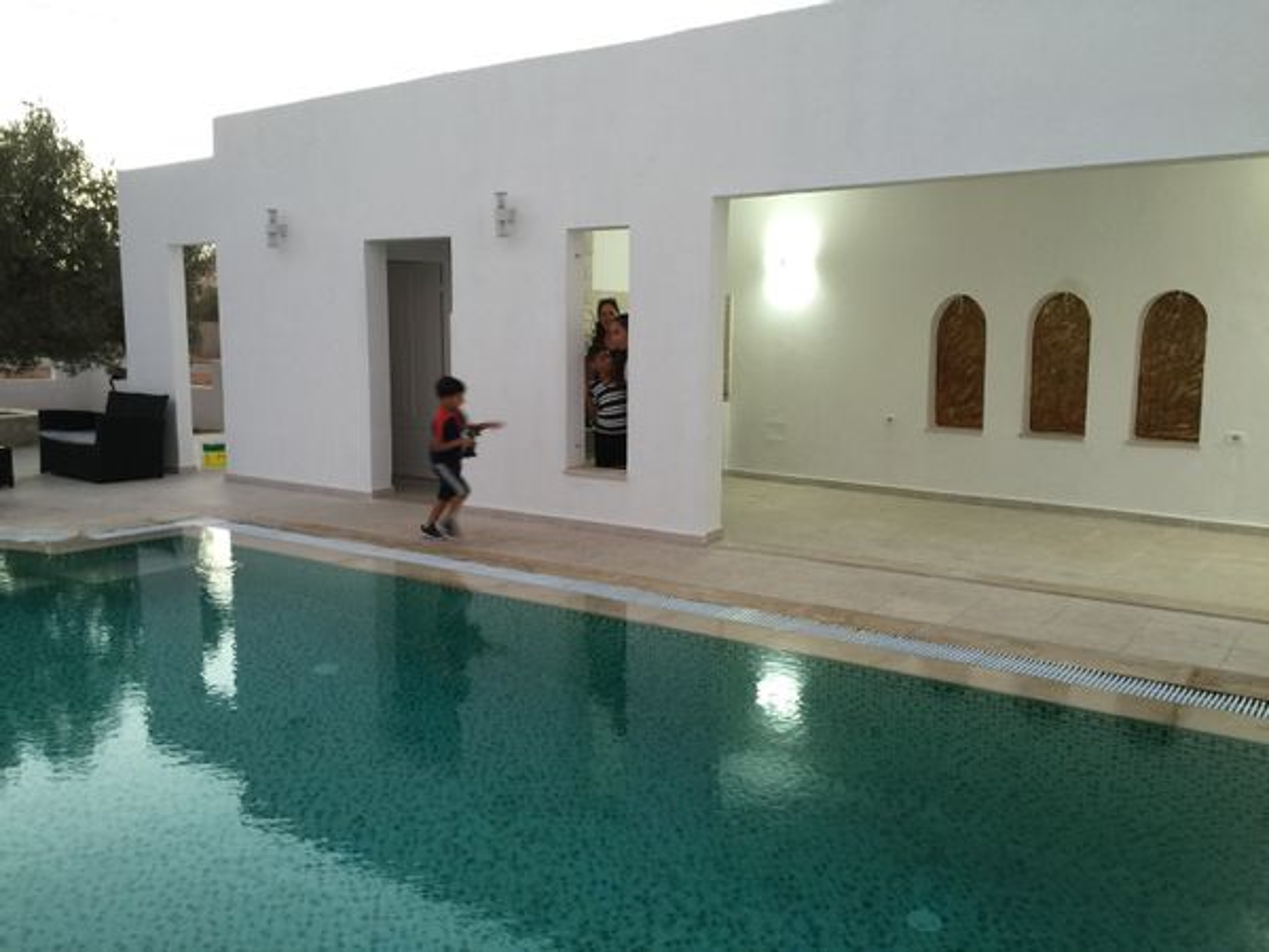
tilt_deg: -6.5
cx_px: 634
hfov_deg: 61.7
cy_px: 476
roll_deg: -0.4
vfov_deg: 48.2
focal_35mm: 29
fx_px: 1063
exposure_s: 1/17
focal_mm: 4.15
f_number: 2.2
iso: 50
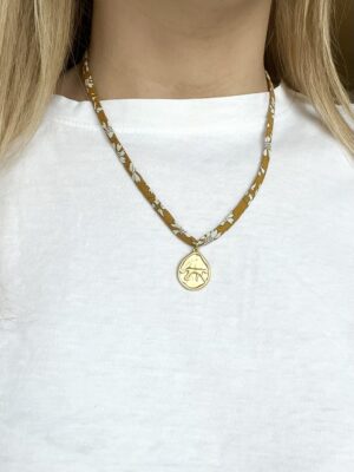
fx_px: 409
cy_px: 236
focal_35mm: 30
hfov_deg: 46.8
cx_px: 177
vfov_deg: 60.0
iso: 80
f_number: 2.2
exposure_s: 1/121
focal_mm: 2.71
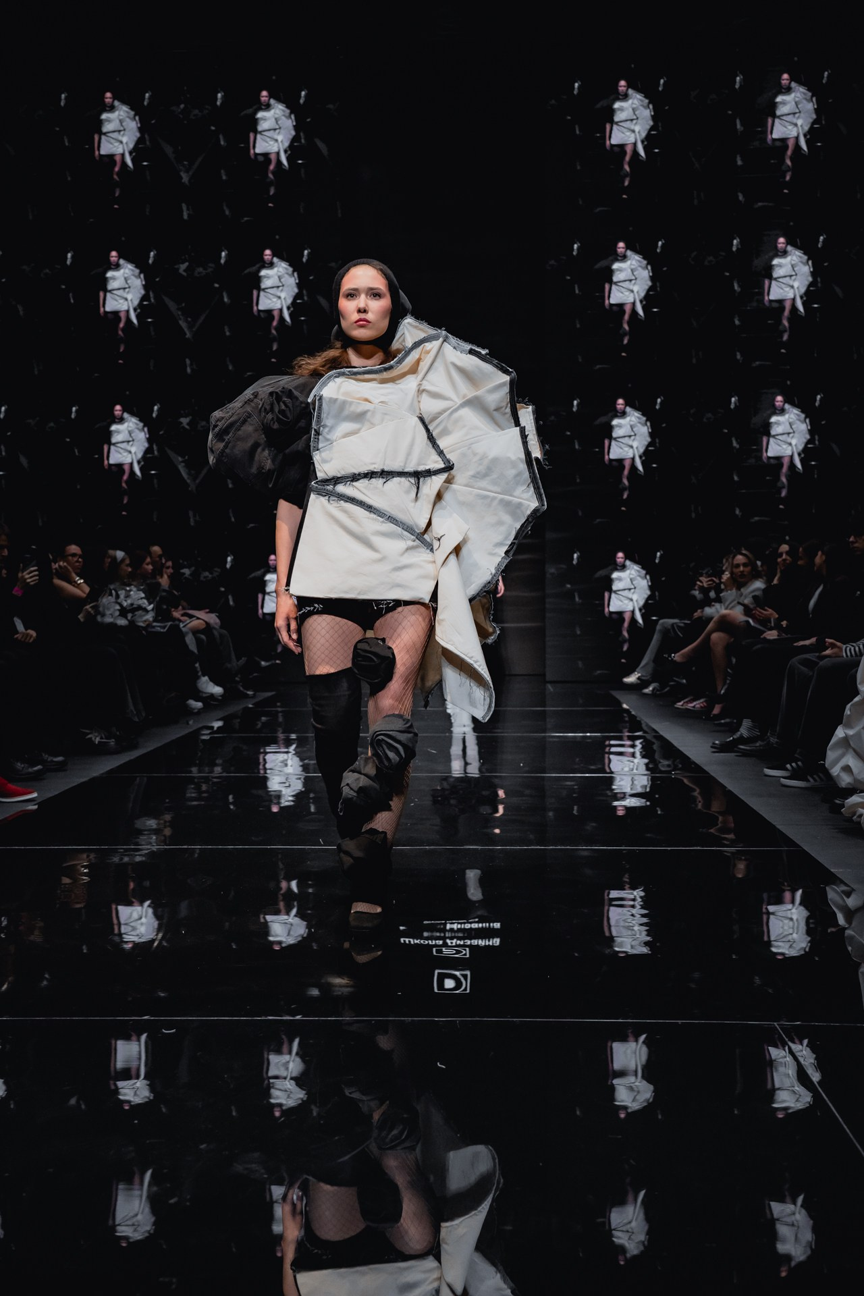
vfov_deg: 49.6
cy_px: 648
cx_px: 432
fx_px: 1404
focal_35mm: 39
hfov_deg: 34.2
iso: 2000
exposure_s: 1/250
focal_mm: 39
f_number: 4.5
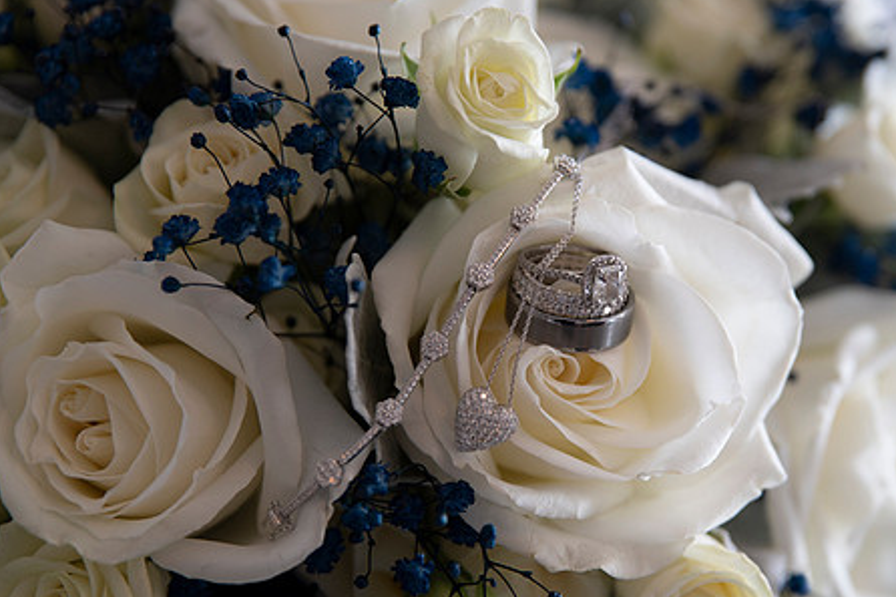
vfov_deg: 15.0
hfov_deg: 22.4
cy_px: 332
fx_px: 2264
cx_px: 542
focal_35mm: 91
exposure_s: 1/160
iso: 400
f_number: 2.8
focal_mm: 70
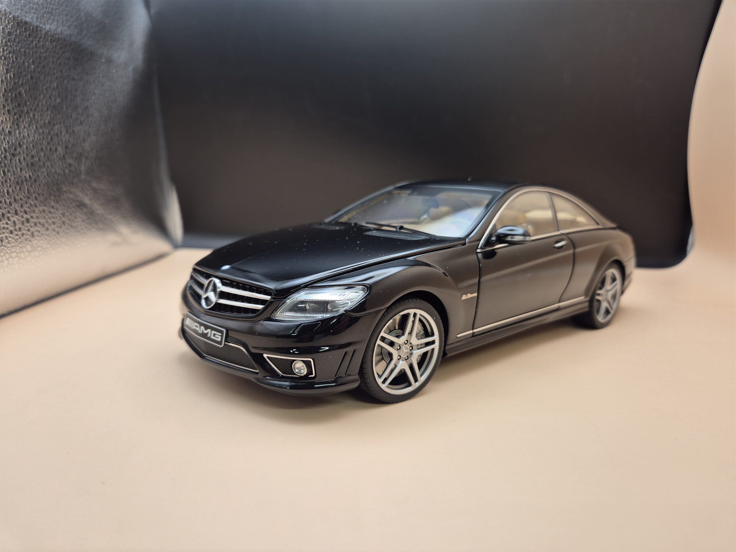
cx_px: 368
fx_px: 489
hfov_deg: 73.9
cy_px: 276
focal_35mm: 23
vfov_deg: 58.9
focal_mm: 5.4
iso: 50
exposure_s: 1/86
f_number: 1.8
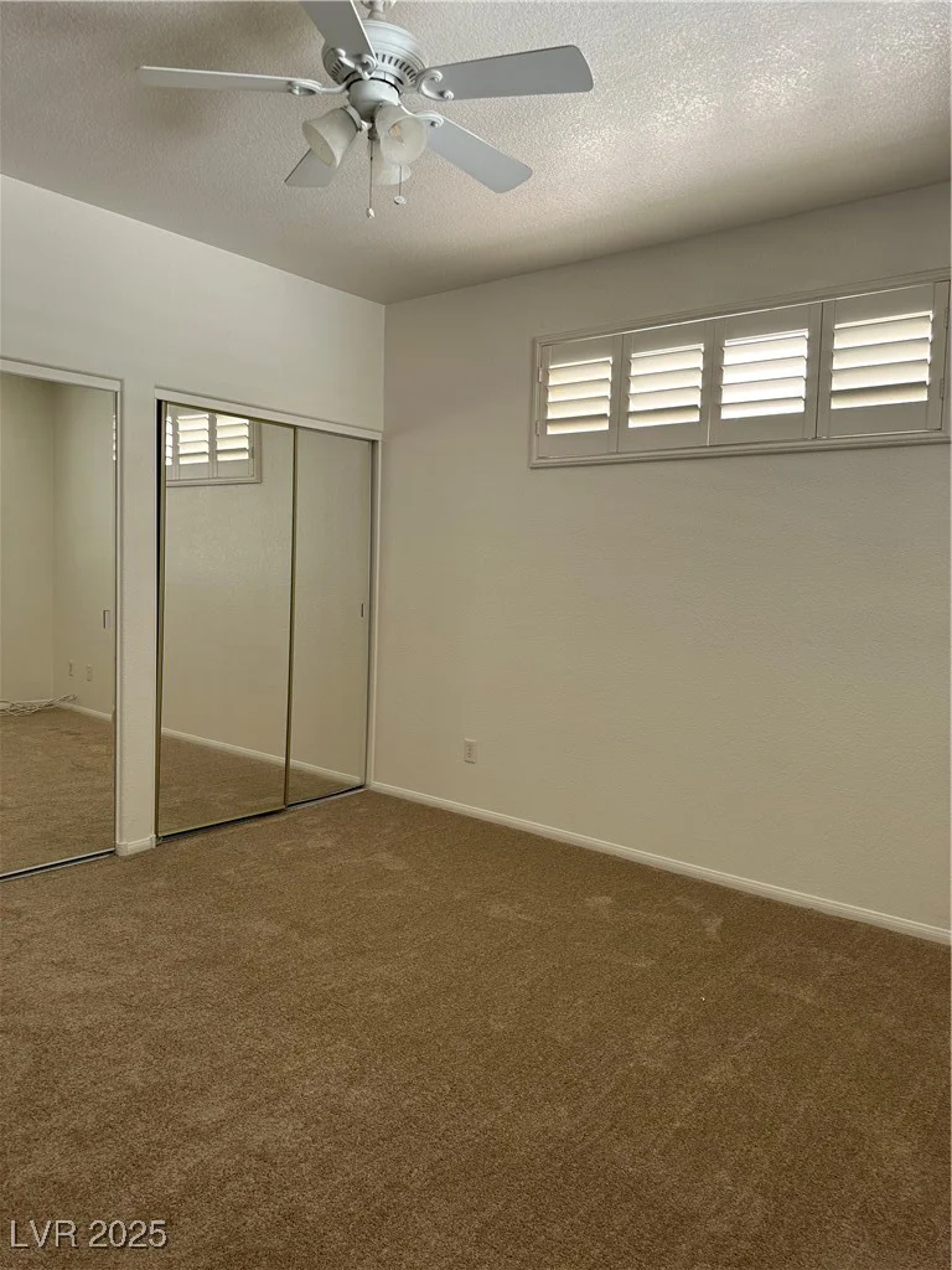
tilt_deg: -2.5
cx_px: 476
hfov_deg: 56.8
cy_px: 635
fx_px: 880
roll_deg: -1.5
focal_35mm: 24
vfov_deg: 71.6
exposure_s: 1/121
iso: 80
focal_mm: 6.86
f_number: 1.78
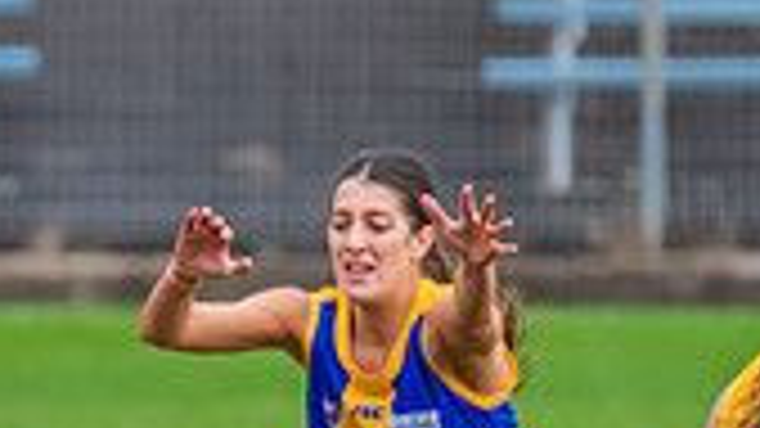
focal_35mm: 2835
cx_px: -177
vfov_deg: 0.4
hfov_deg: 0.8
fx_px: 57122
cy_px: 460
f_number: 6.3
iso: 2000
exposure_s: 1/1250
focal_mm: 550
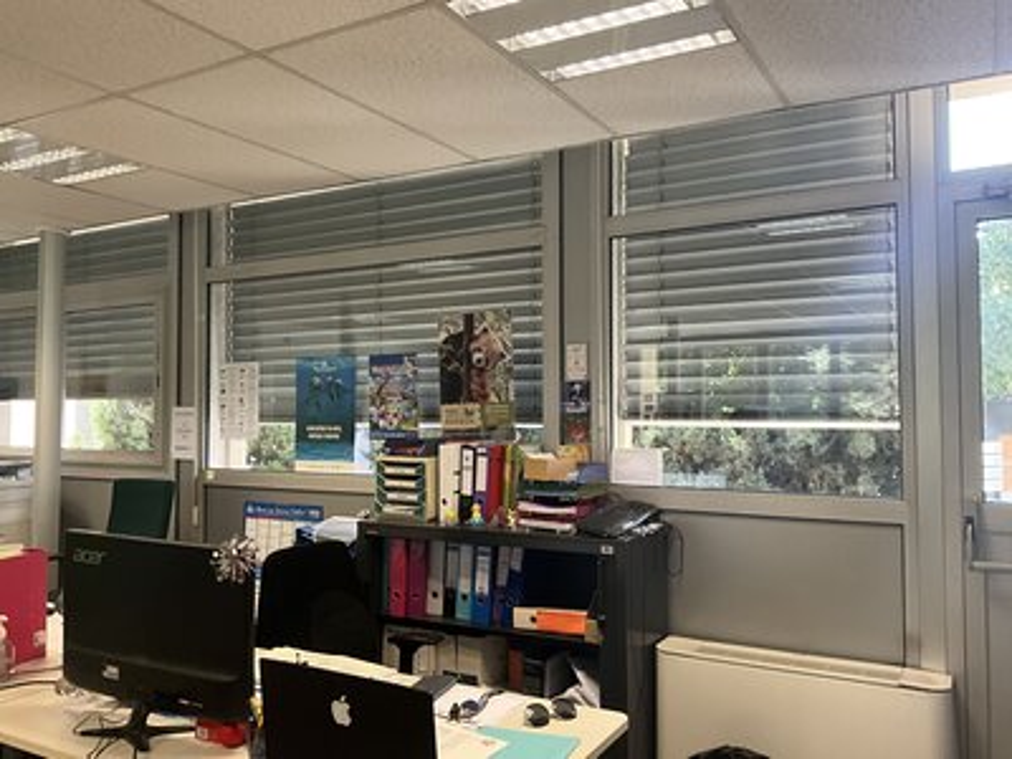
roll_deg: -0.5
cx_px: 506
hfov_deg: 61.7
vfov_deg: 48.2
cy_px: 380
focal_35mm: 29
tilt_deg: +2.5
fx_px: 848
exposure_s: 1/60
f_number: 1.8
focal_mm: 3
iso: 100
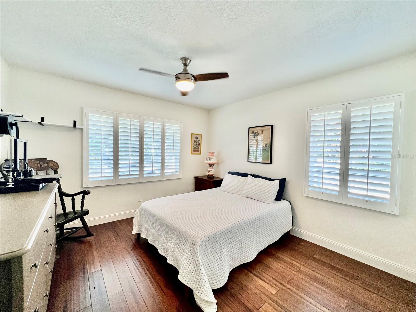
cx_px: 208
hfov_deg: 106.2
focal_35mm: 13
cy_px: 156
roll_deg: -0.6
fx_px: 156
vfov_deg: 89.9
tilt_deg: -1.4
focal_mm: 1.57
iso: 125
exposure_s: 1/120
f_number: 1.8
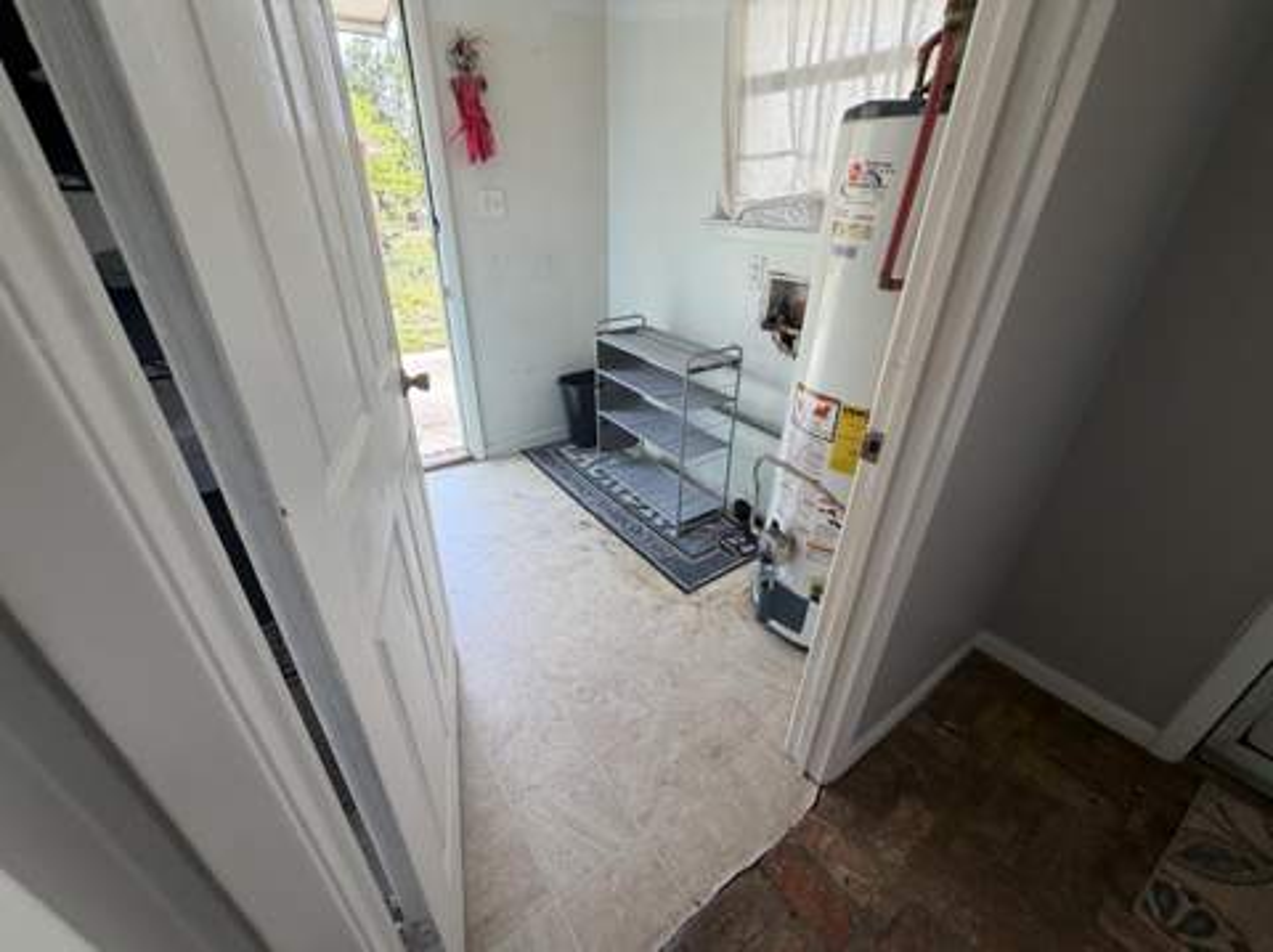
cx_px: 636
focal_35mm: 14
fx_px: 514
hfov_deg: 102.1
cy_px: 476
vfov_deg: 85.6
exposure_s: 1/120
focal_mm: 2.22
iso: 200
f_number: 2.2
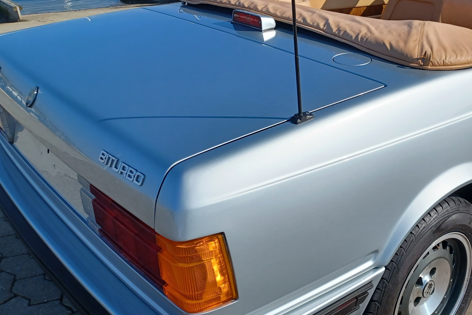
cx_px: 357
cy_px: 126
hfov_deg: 46.6
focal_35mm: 40
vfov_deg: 33.3
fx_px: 524
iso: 32
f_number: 1.8
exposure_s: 1/908
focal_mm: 4.6
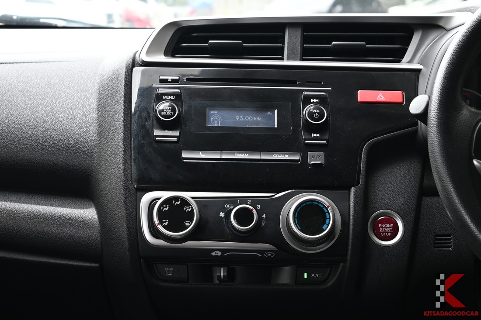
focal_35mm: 75
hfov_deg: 27.0
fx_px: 1002
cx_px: 240
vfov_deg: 18.2
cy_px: 160
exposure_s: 1/60
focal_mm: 50
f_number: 6.7
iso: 200
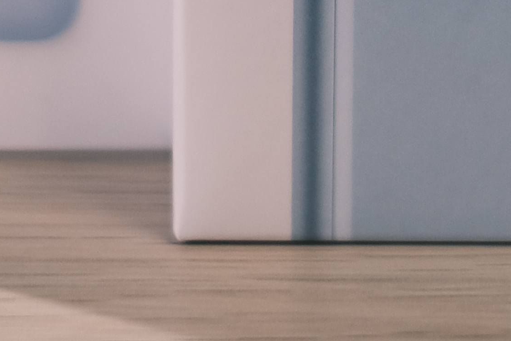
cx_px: 615
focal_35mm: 295
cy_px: -593
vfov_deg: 4.5
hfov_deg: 6.9
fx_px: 4186
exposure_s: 1/200
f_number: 1.4
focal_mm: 35
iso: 160
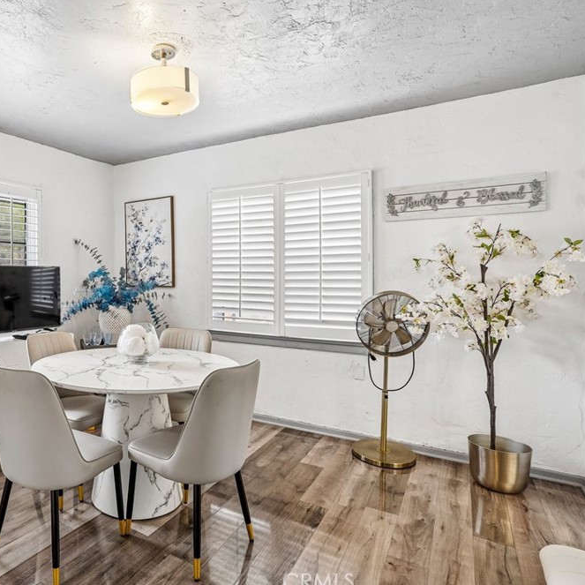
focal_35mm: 21
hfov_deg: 68.1
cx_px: 156
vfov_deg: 72.1
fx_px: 402
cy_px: 293
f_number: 8
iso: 400
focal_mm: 16
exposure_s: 1/10
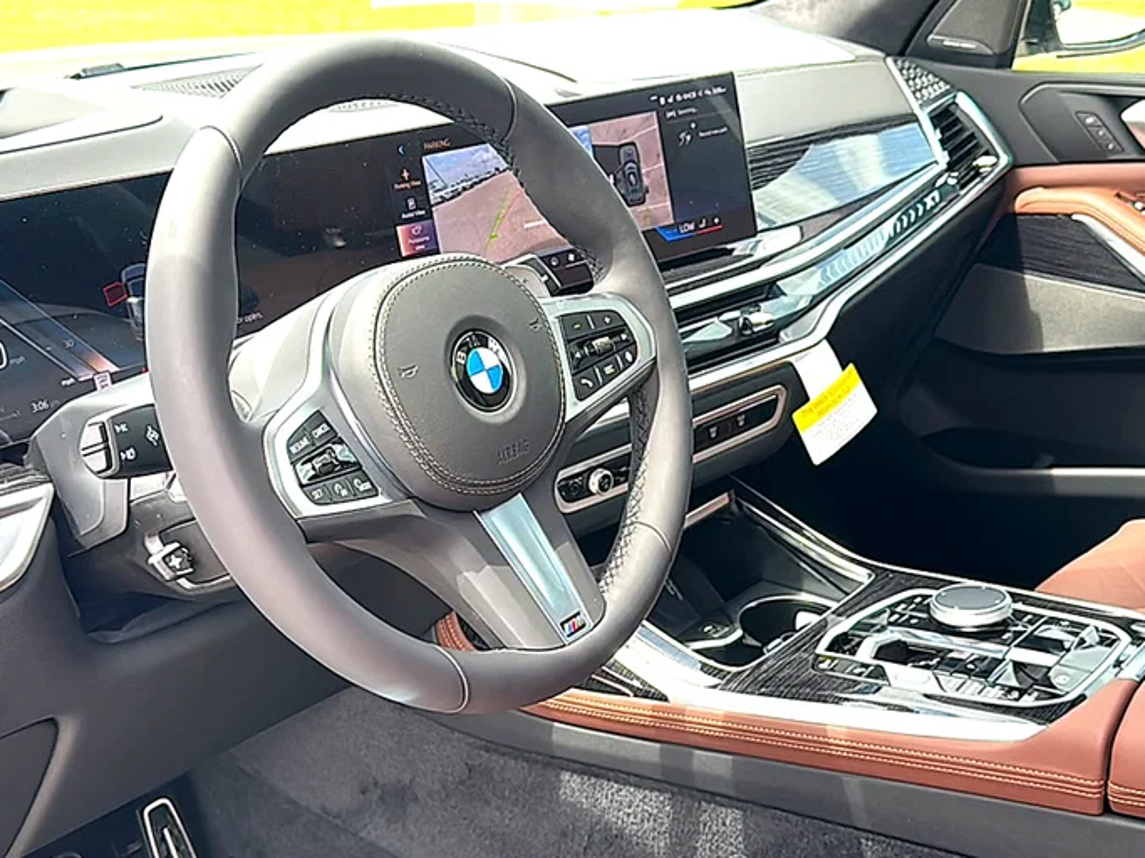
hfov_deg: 46.8
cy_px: 423
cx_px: 575
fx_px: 1323
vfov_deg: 35.9
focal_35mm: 40
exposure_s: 1/605
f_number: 1.78
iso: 125
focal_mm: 6.86
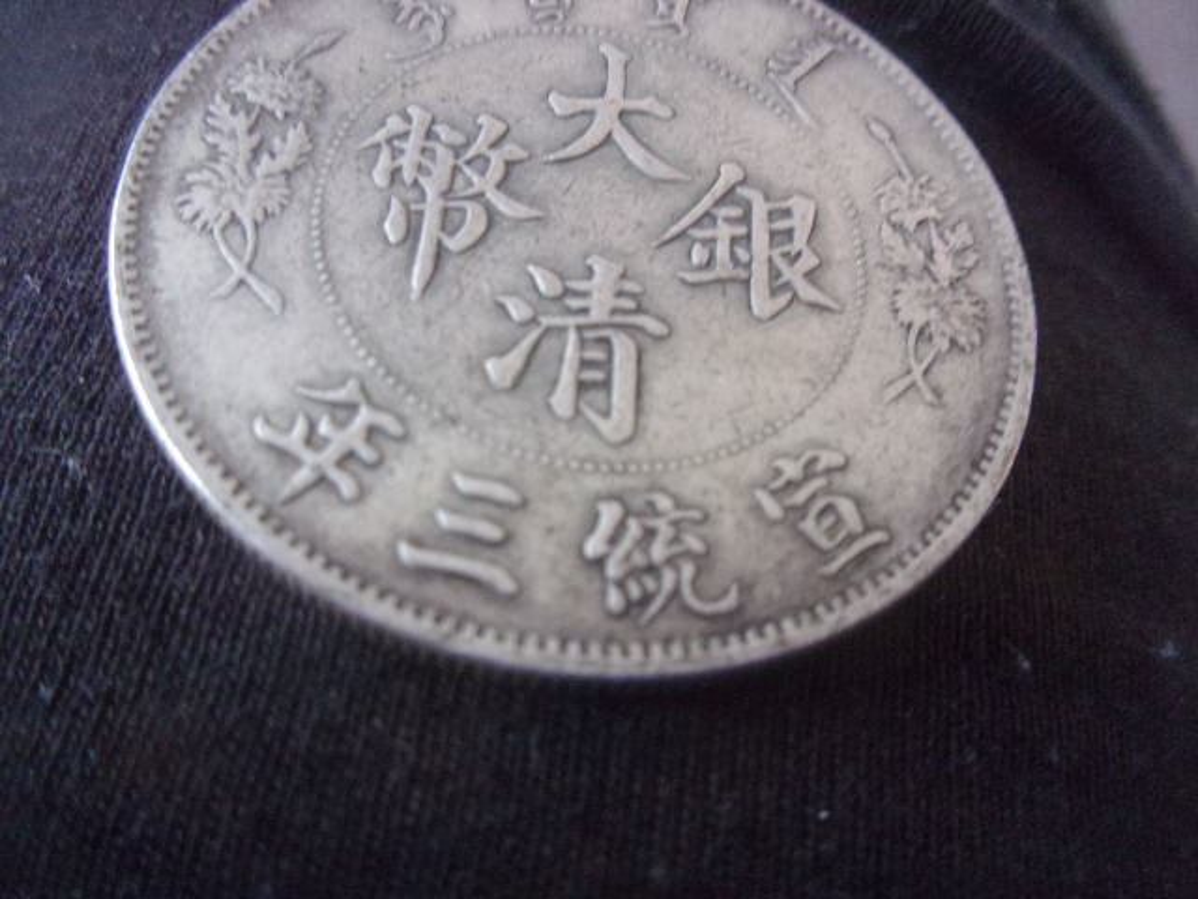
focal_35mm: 28
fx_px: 969
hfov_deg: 63.4
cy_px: 450
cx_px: 599
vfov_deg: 49.7
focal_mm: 5.1
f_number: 3.9
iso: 569
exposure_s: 1/17
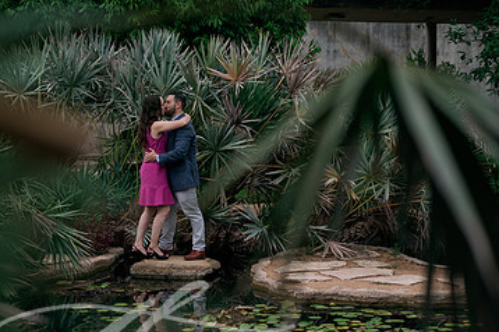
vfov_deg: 16.8
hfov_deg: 24.8
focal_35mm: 81
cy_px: 202
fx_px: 1122
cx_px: 128
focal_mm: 50
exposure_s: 1/400
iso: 80
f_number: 2
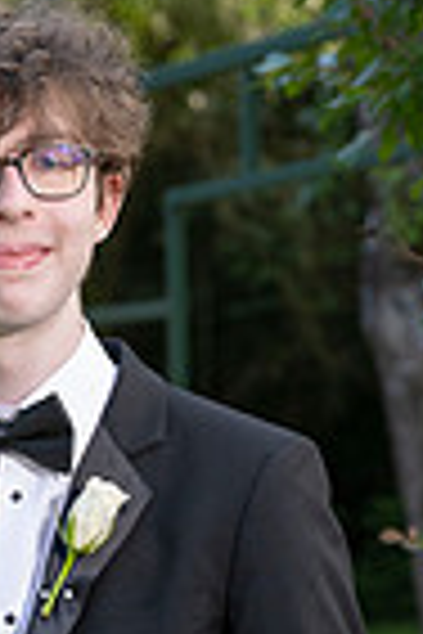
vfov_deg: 8.6
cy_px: 688
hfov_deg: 5.8
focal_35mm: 237
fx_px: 4177
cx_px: 4
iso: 400
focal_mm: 74
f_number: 5
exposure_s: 1/250
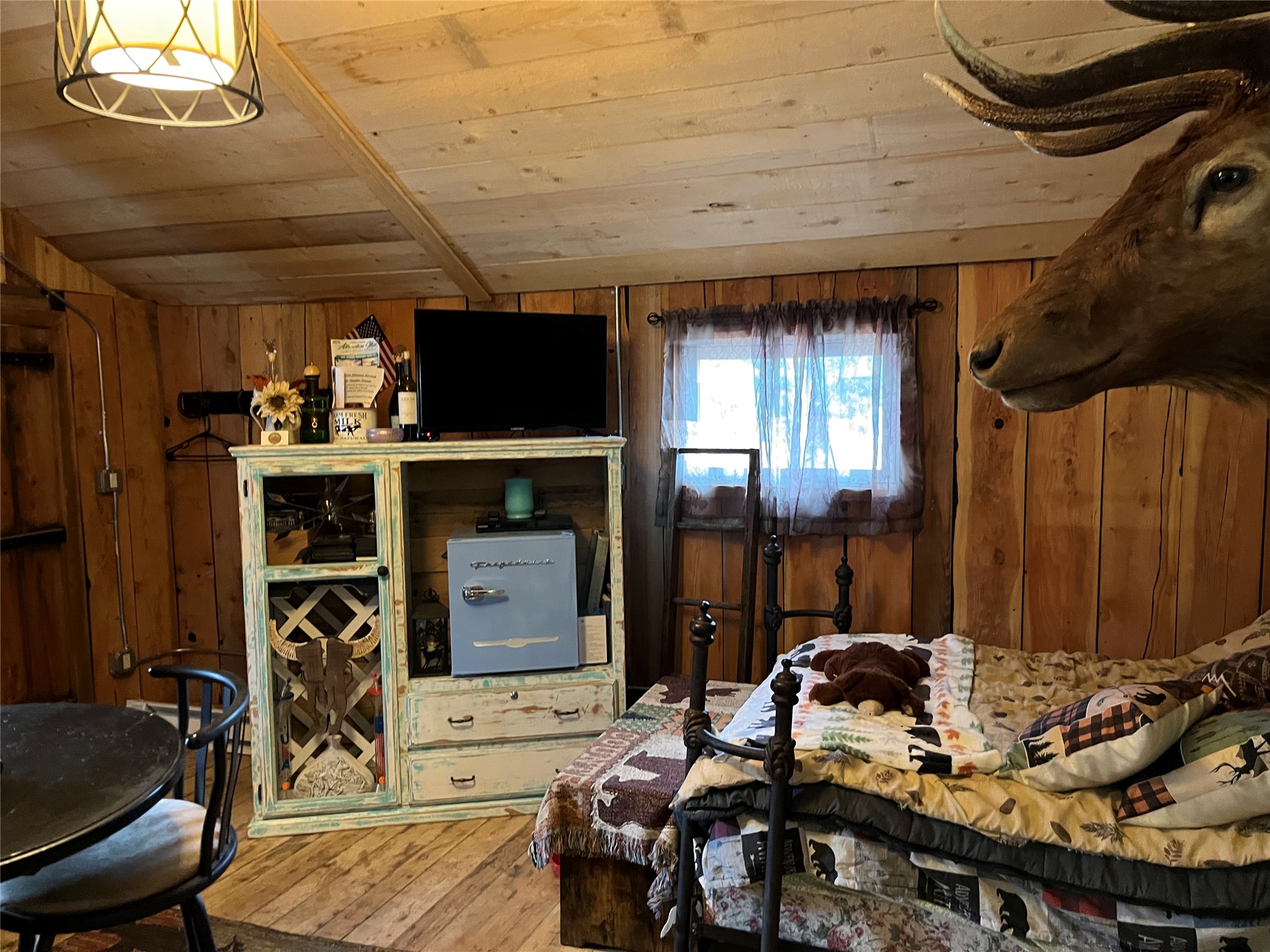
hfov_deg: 67.3
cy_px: 476
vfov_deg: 53.1
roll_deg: +1.5
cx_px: 635
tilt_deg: -5.4
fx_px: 954
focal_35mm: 26
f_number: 1.6
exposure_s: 1/30
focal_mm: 5.1
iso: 640
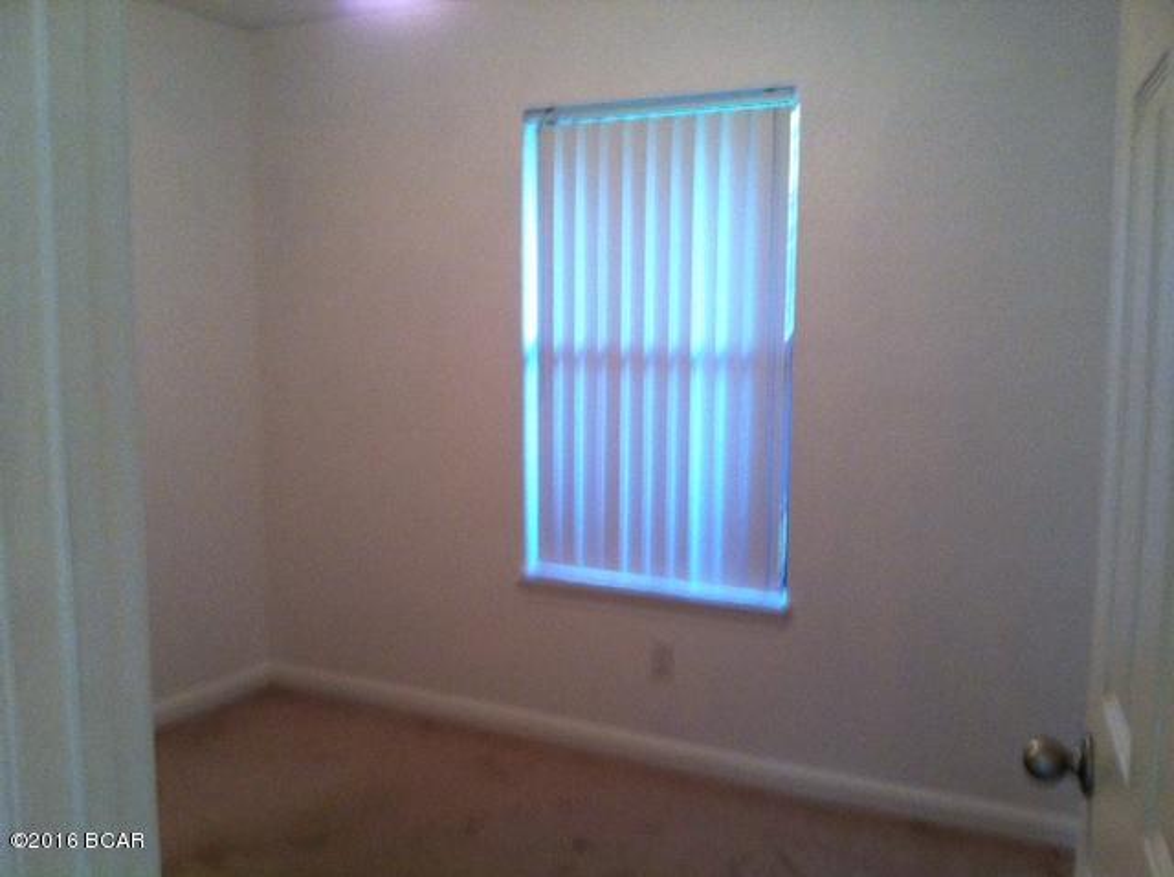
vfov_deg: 40.6
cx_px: 587
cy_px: 438
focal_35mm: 35
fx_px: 1185
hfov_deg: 52.7
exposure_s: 1/15
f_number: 2.8
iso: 250
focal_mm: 3.85
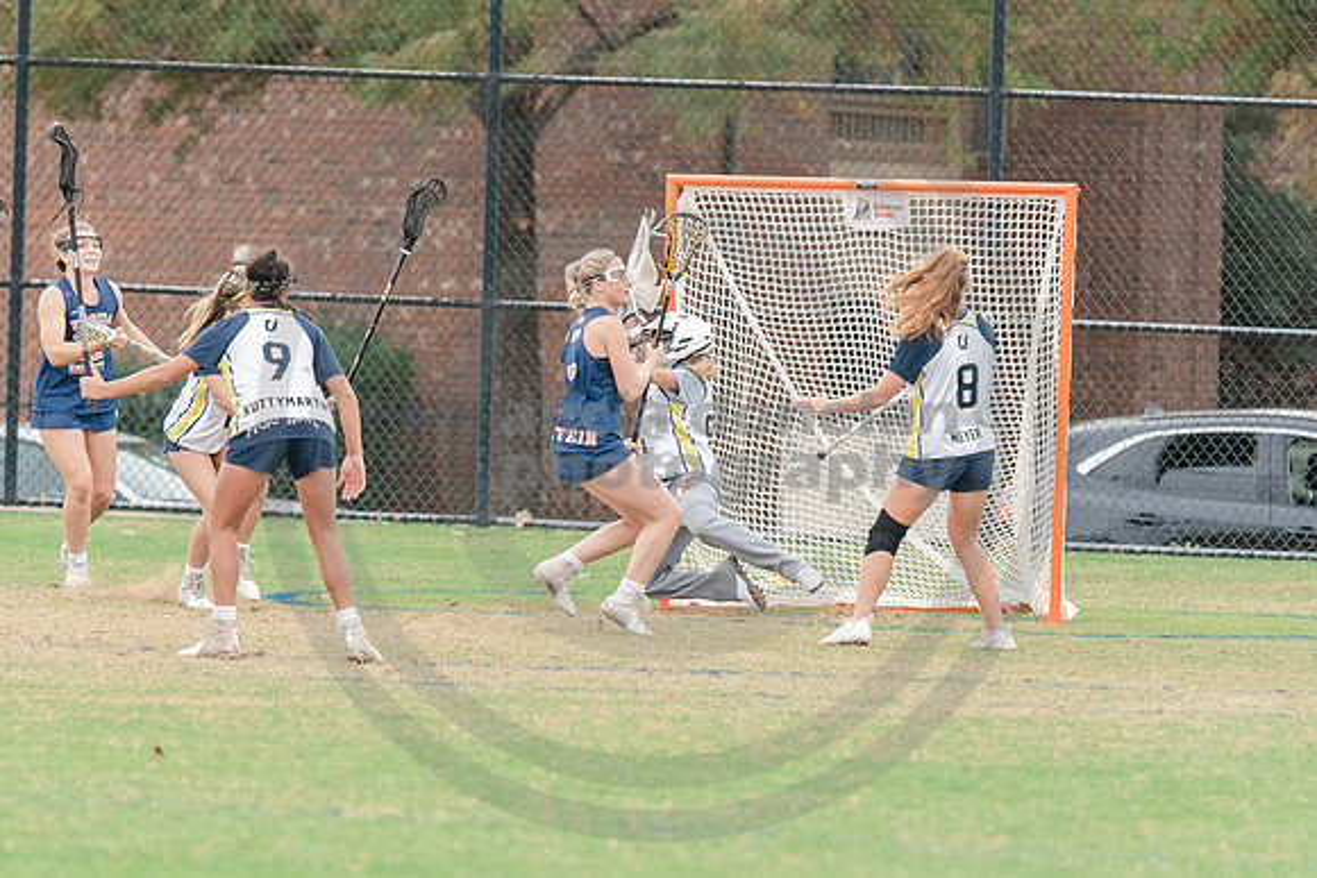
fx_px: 18750
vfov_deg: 2.7
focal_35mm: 512
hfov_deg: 4.0
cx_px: 601
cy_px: 589
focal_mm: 200
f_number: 2.8
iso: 450
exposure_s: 1/1250
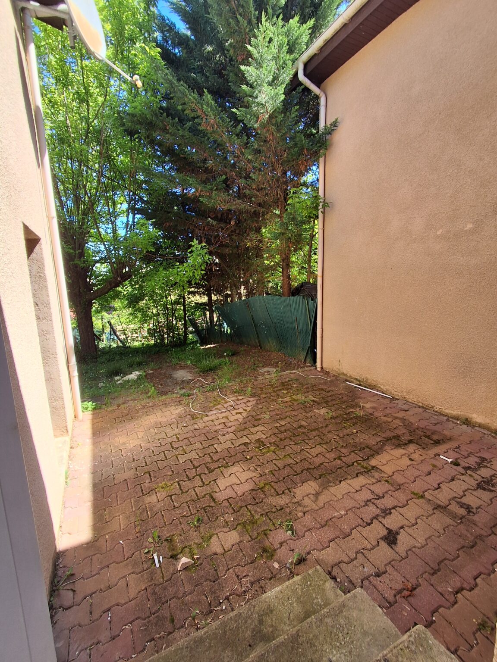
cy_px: 331
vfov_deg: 94.5
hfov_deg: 78.1
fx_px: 306
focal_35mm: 16
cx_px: 248
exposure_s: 1/176
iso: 40
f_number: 2.2
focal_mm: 1.64
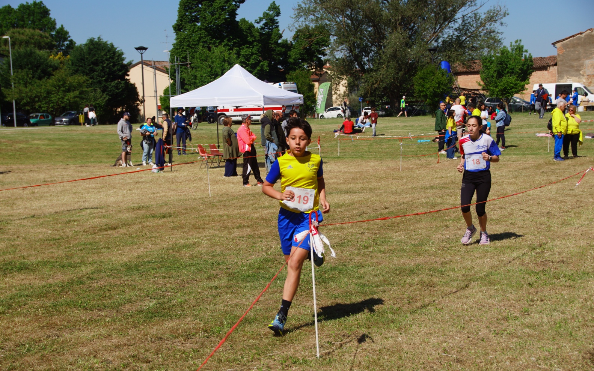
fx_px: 1125
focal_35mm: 70
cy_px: 179
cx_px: 294
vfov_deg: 18.7
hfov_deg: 29.6
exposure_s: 1/640
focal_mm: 45
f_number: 5.6
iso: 100
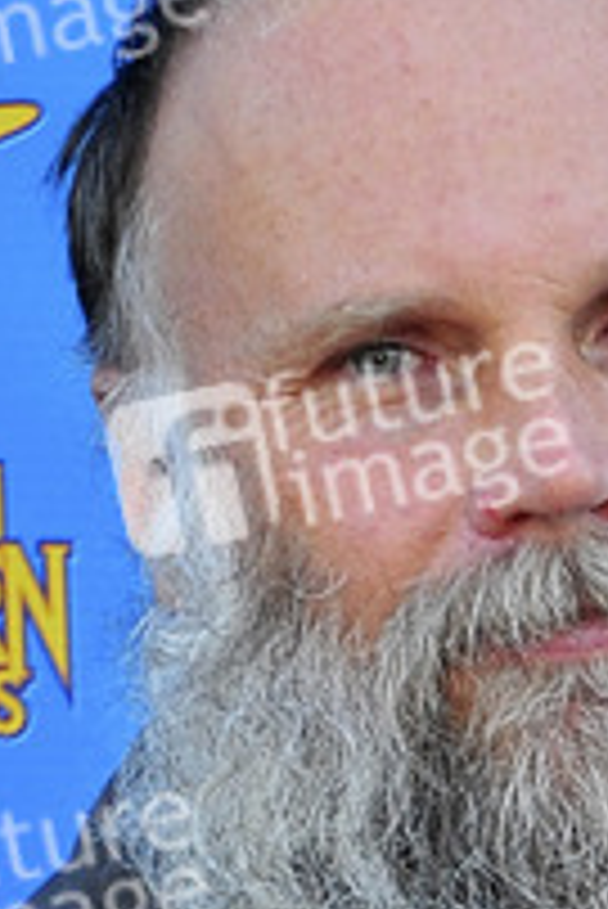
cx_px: 471
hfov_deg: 13.8
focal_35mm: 99
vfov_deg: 20.4
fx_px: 2504
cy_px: 675
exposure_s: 1/400
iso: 640
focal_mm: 50
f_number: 4.5
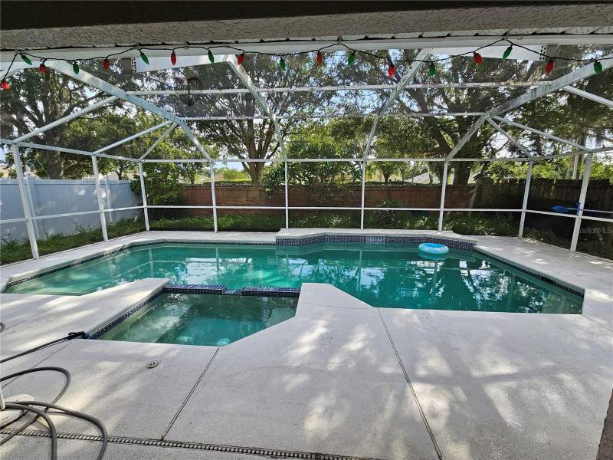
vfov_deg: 89.9
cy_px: 230
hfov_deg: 106.2
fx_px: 230
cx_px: 306
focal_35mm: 13
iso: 50
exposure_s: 1/347
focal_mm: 2.2
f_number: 2.2
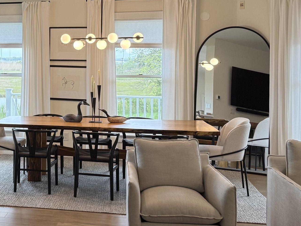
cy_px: 69
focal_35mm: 57
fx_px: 496
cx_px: 9
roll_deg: +0.2
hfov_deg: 31.5
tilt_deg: +0.0
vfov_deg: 25.5
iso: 160
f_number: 1.78
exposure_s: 1/120
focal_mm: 6.76
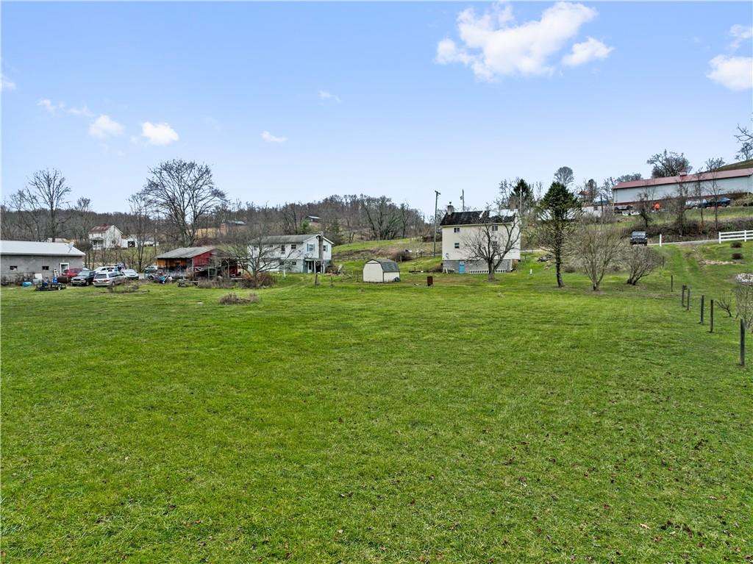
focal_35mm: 24
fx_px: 522
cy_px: 282
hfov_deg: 71.6
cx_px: 376
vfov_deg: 56.8
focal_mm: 12.29
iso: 110
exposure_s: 1/1000
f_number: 2.8
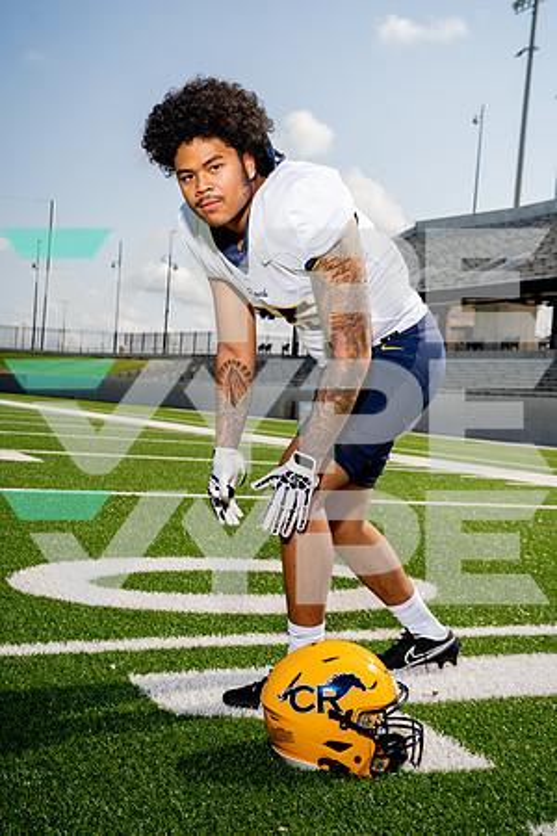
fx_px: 1044
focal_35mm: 45
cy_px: 418
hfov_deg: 29.9
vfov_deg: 43.6
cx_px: 278
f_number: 7.1
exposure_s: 1/250
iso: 100
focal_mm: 45
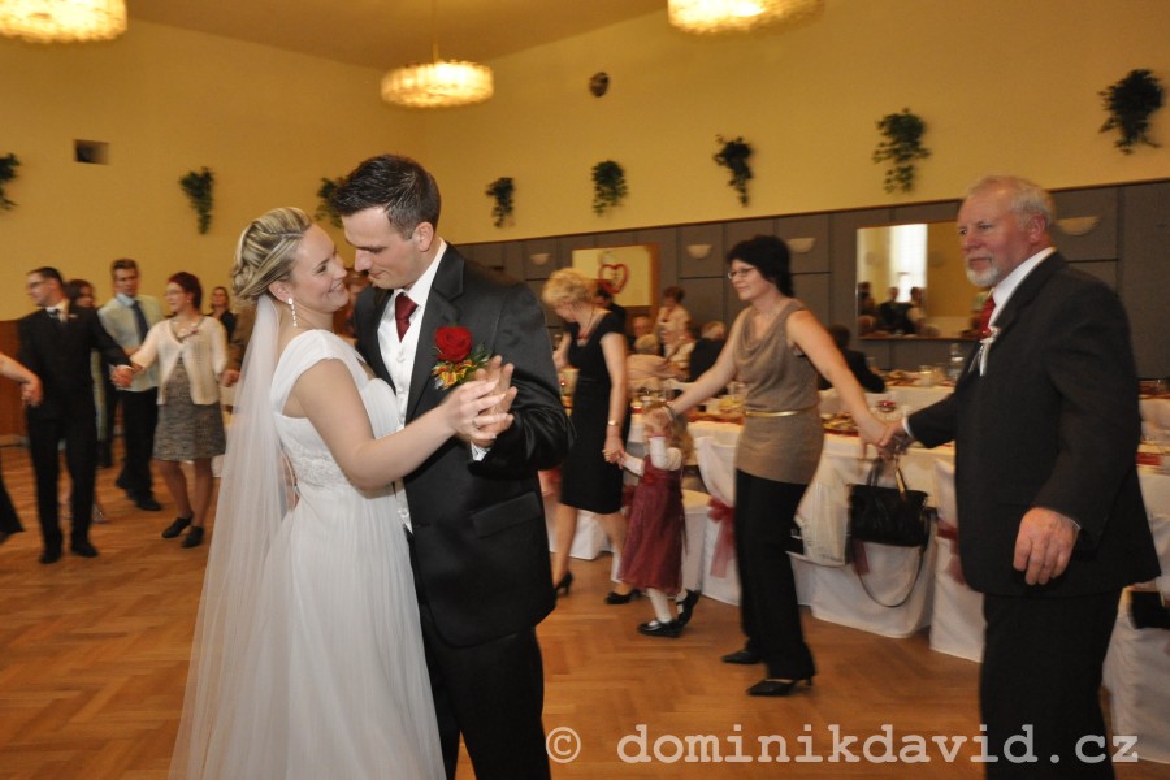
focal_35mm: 24
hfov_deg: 73.7
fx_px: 780
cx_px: 585
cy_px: 390
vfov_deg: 53.1
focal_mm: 16
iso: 1600
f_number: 5
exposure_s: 1/40
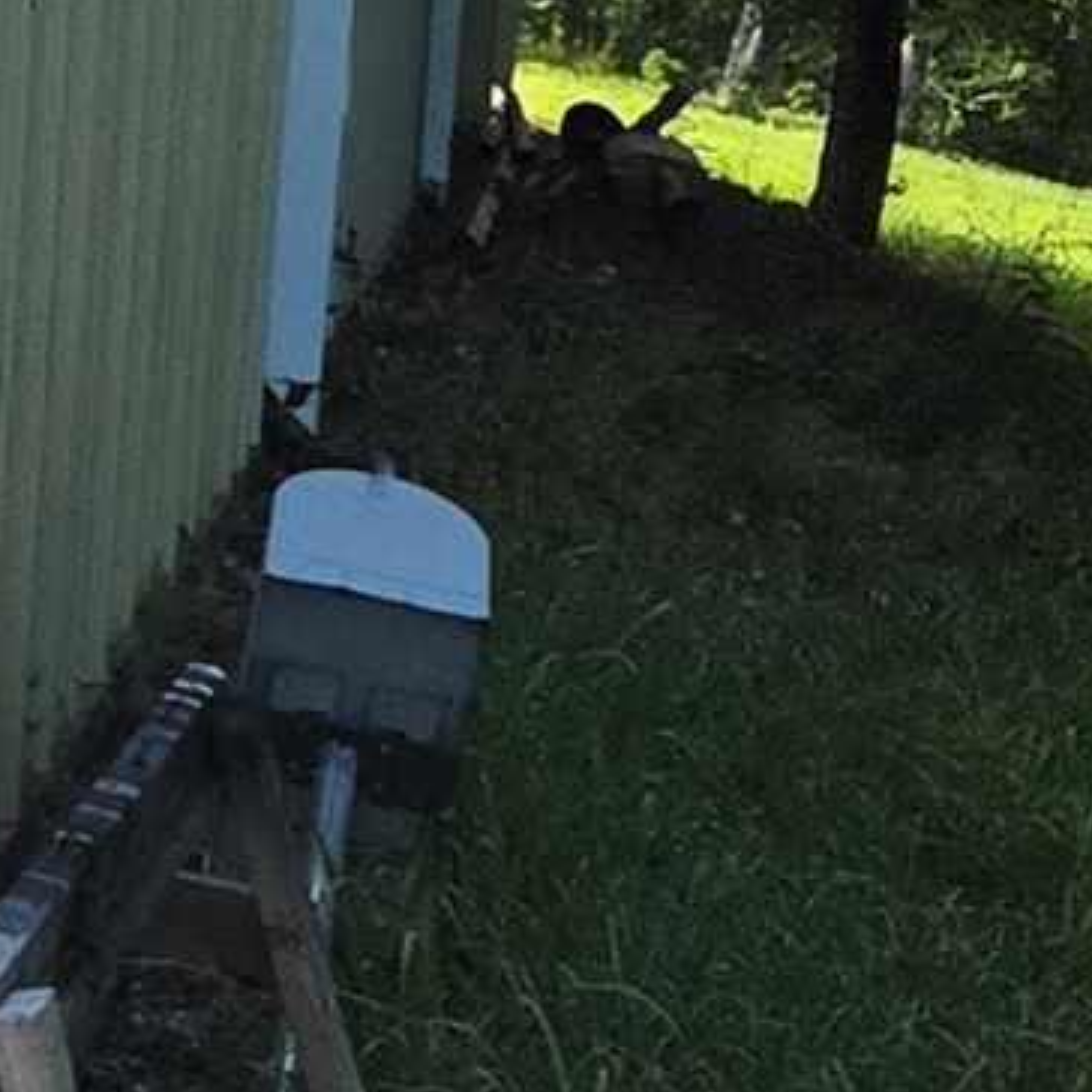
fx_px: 3462
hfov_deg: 13.7
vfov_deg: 17.6
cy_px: 87
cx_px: -1419
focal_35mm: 97
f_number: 1.9
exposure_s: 1/1343
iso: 32
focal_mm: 2.2
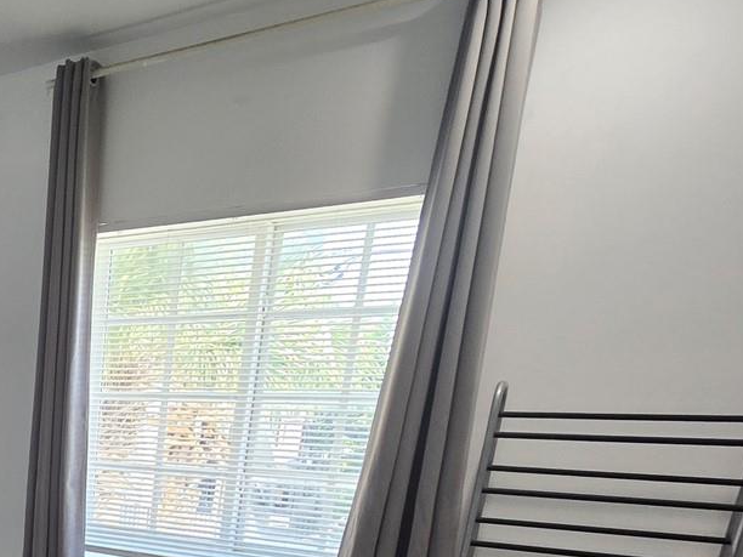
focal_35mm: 34
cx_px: -104
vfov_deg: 35.6
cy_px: 615
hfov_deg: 41.1
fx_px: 730
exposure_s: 1/60
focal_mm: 2.2
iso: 100
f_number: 2.2
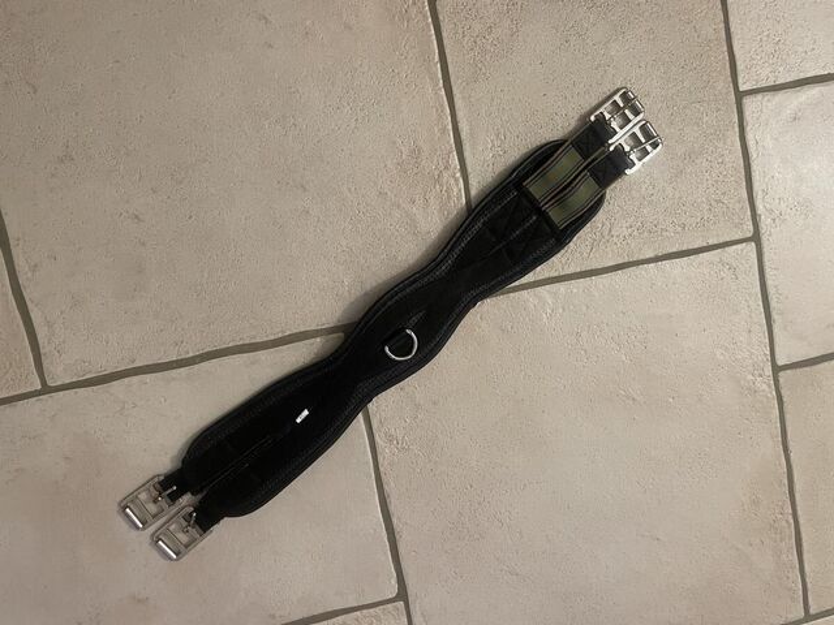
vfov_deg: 53.1
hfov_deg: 67.3
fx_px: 626
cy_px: 312
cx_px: 417
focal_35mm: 26
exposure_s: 1/50
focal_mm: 4.2
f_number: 1.6
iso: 250
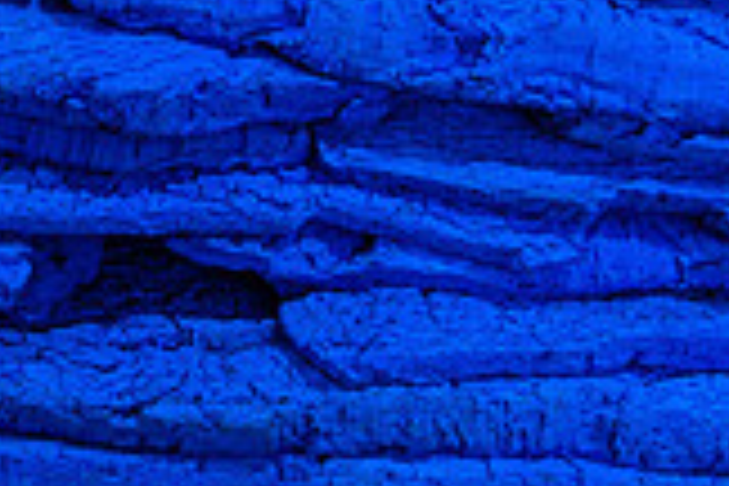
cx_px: -392
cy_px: -322
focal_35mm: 86
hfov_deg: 20.1
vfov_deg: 14.4
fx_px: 1741
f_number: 2.8
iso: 400
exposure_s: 1/30
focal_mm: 8.8
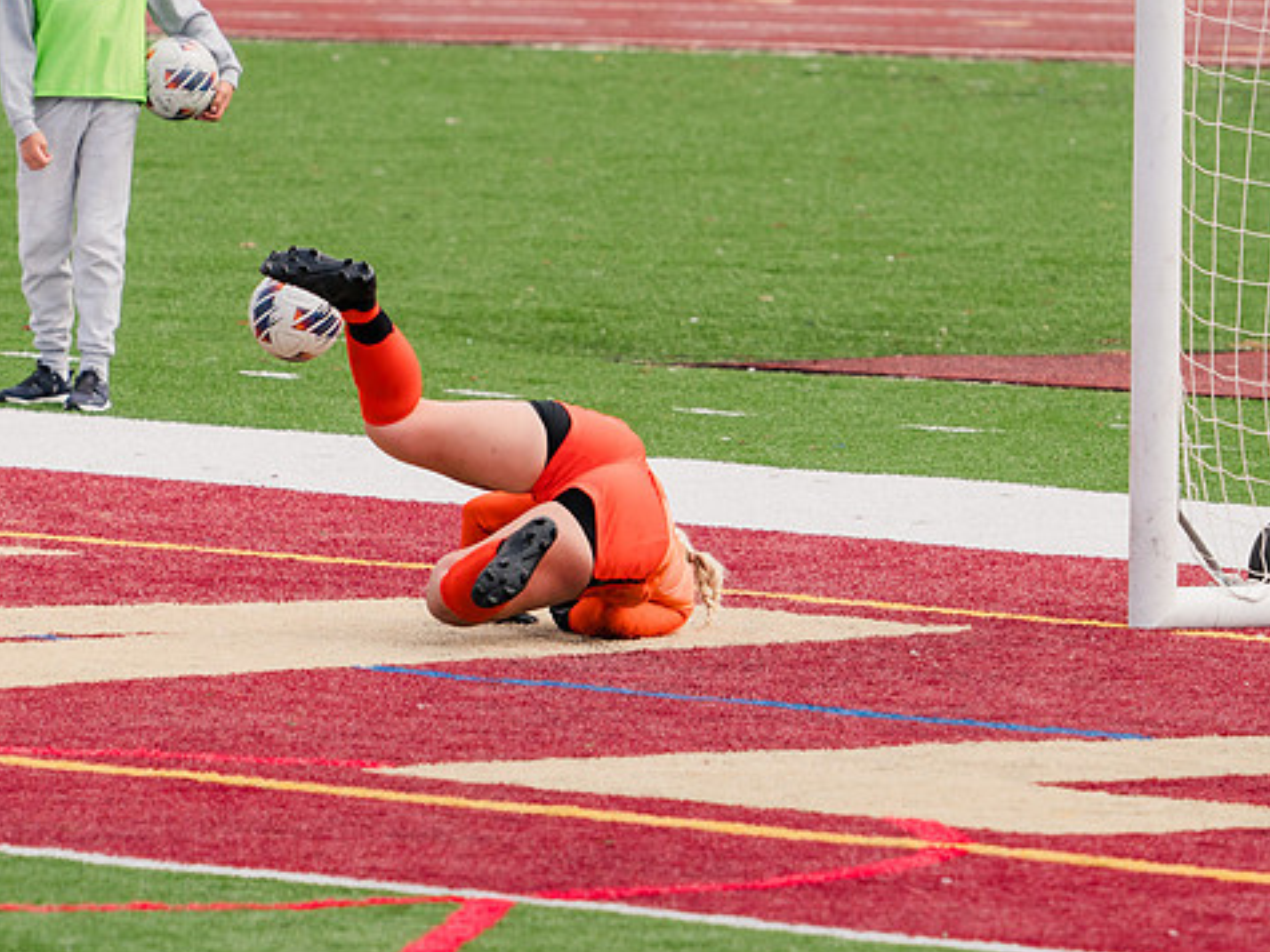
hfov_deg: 2.3
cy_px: 509
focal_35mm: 861
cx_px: 670
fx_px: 31589
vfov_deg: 1.7
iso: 640
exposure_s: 1/1600
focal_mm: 489
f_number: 6.3
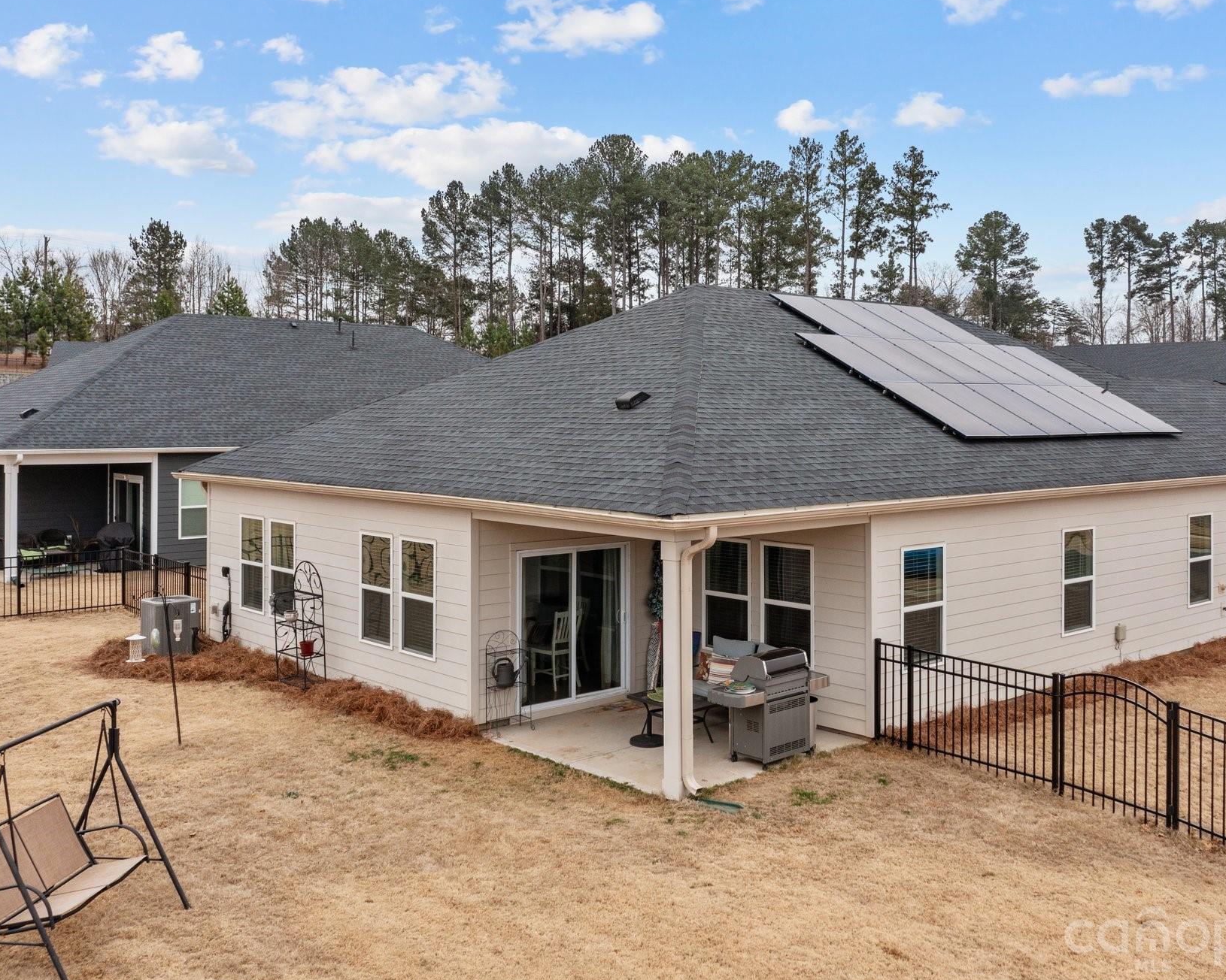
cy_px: 489
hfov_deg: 53.9
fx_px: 1197
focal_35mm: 33
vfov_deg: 44.5
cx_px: 720
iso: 100
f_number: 4.5
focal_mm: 10.26
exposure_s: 1/200
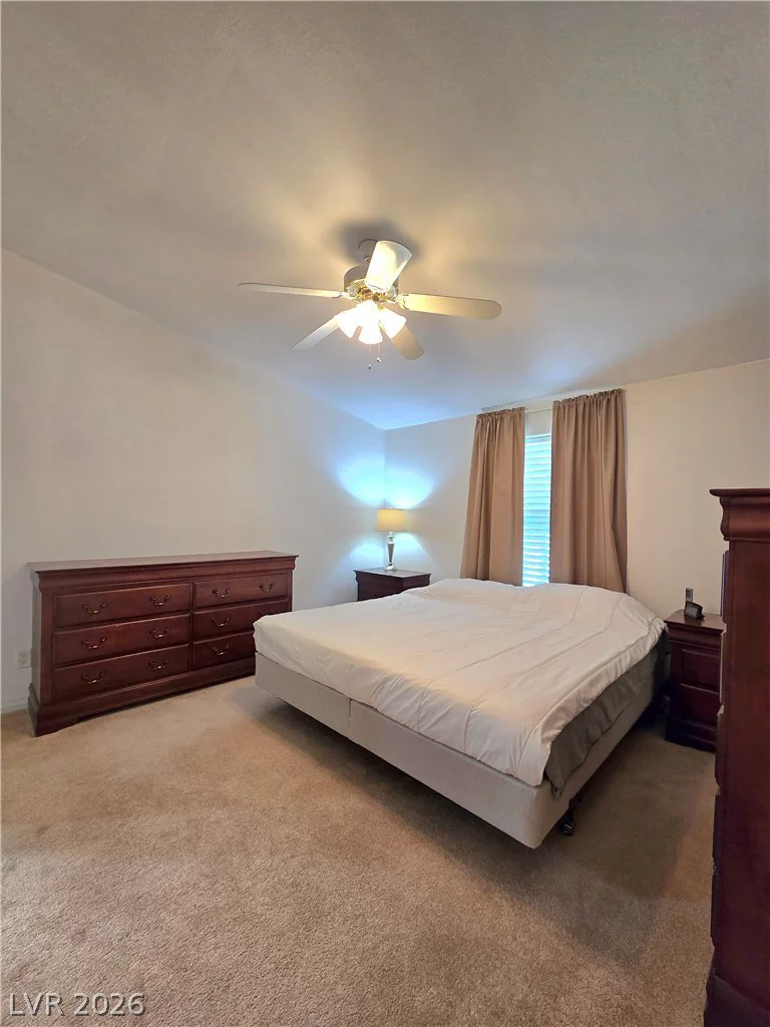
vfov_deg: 106.2
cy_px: 514
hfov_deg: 89.9
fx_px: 386
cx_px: 385
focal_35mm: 13
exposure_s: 1/60.2
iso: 100
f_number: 2.2
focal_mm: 2.2
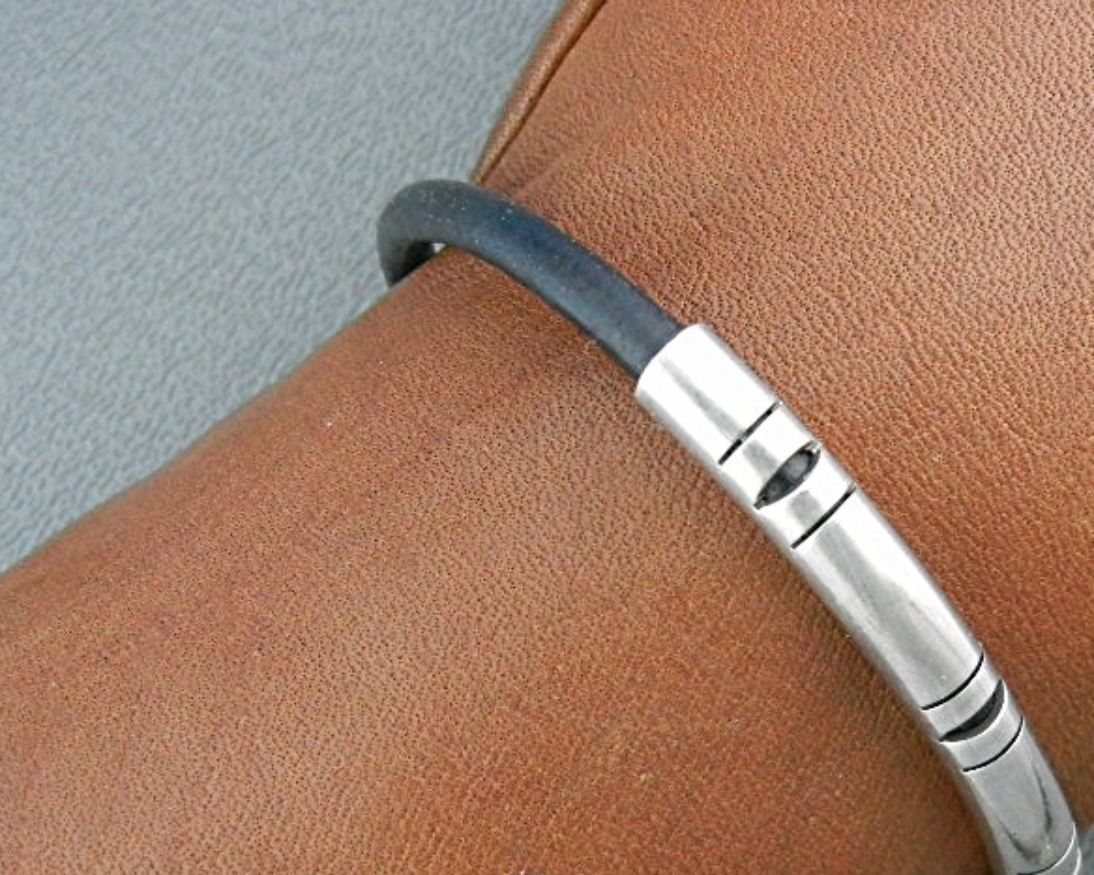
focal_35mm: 77
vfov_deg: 19.8
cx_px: 798
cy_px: 585
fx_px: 2493
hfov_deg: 24.5
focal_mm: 8.1
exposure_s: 1/4.2
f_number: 3.8
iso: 200
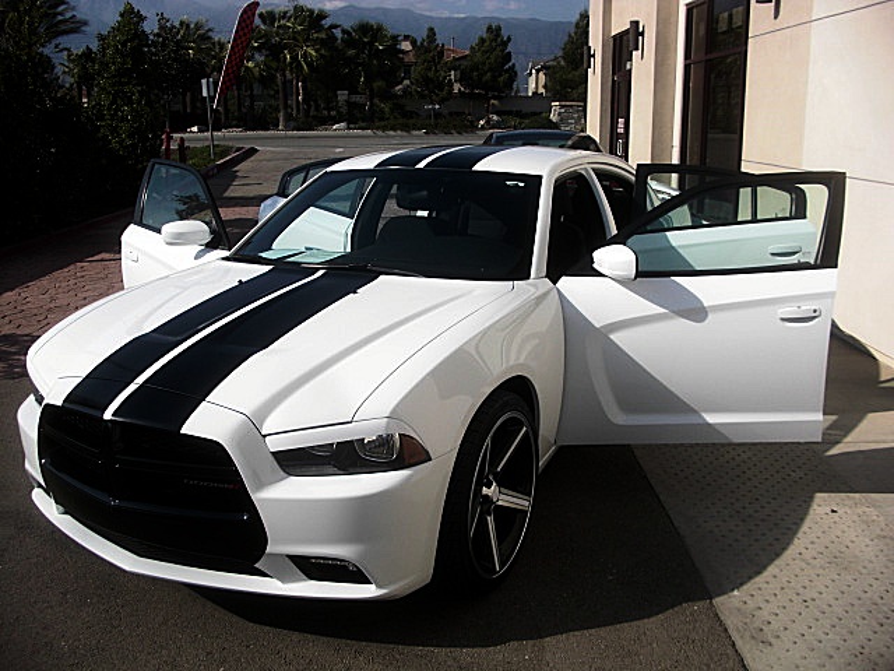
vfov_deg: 39.7
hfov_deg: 51.4
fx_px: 930
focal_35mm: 36
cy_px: 336
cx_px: 447
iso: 50
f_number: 7.9
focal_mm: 6.3
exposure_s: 1/160
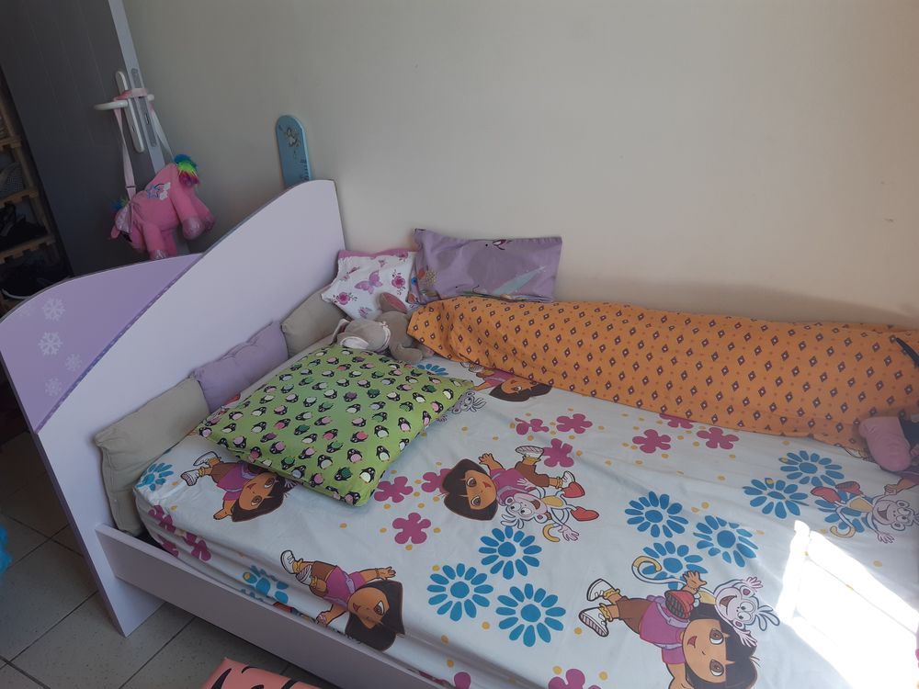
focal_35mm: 26
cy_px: 344
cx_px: 460
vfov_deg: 53.1
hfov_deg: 67.3
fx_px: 690
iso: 40
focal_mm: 3.92
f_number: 1.7
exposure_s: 1/127
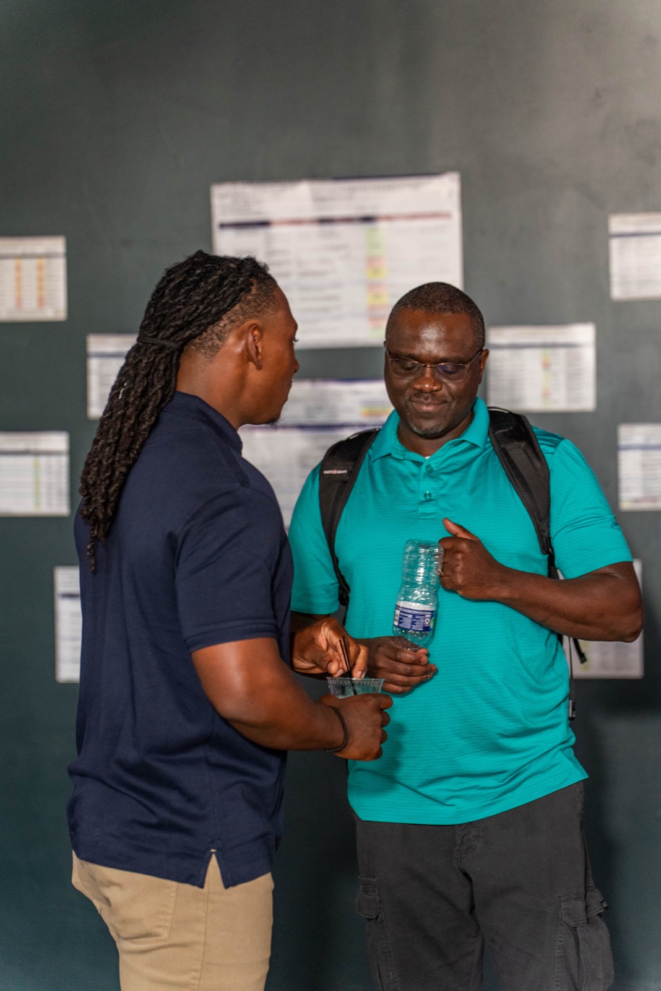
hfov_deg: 13.8
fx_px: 2724
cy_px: 496
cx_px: 330
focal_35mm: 99
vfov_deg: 20.6
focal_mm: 99
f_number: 2.8
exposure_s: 1/125
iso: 1600
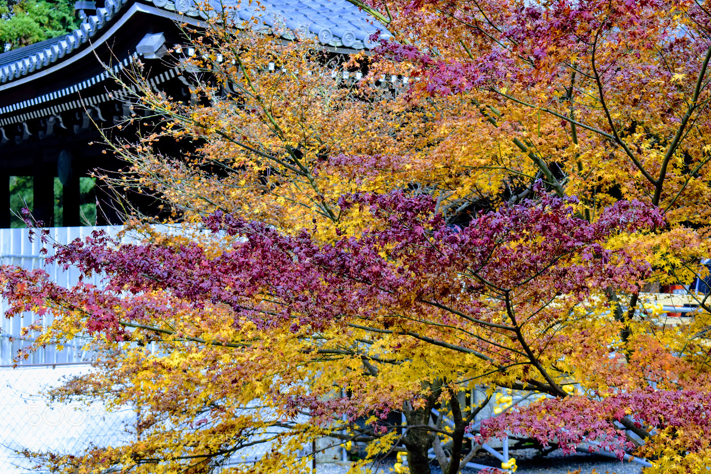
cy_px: 237
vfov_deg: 16.5
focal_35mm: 82
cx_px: 356
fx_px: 1629
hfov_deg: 24.6
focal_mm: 55
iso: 400
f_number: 7.1
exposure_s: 1/200
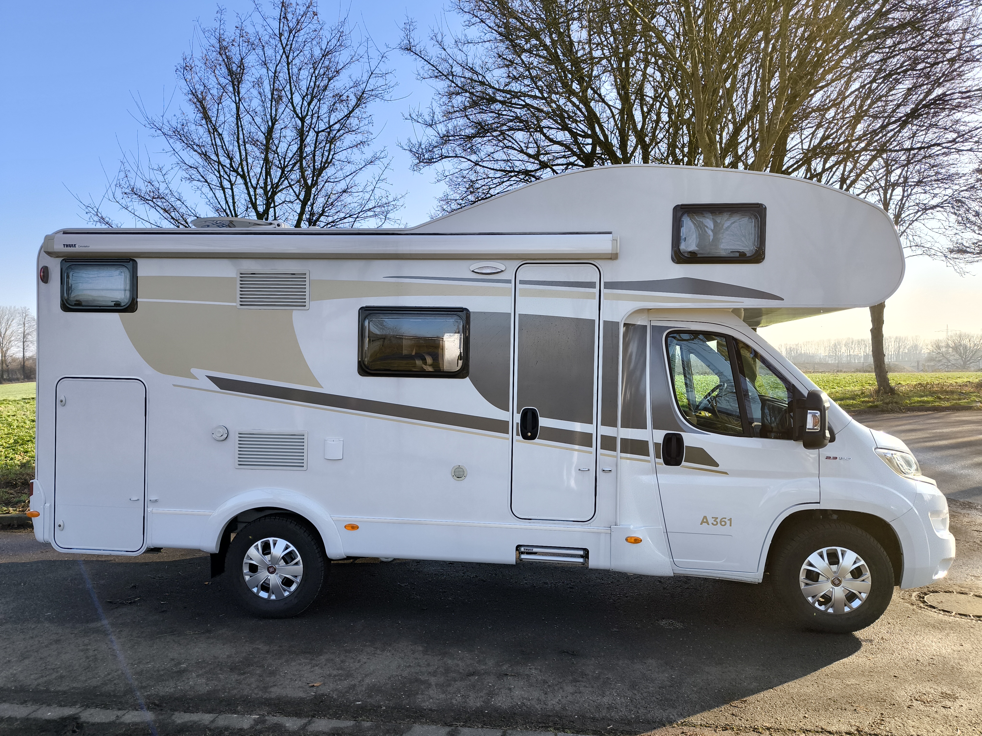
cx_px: 491
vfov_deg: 56.8
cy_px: 368
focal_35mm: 24
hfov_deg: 71.6
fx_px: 681
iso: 50
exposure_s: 1/1342
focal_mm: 6.92
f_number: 1.9
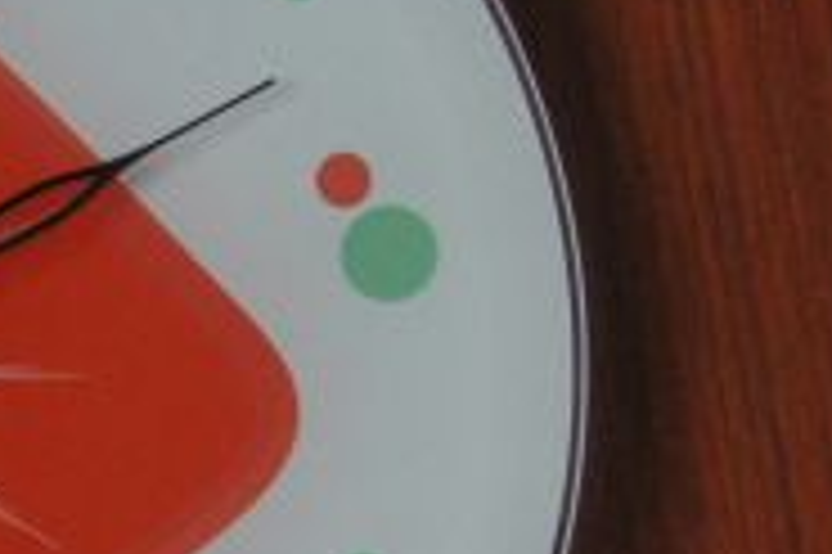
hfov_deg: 7.2
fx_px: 6511
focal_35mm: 282
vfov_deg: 4.9
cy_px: 333
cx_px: -247
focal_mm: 14.4
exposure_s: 1/20
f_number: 4.7
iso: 100
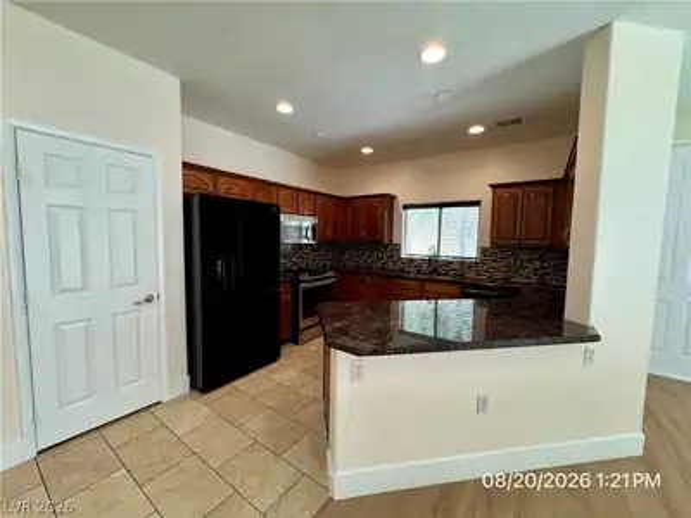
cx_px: 346
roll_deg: -2.1
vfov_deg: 85.7
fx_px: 279
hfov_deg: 102.1
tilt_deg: -5.0
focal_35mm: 14
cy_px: 259
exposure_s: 1/60
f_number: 2.2
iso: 200
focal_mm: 2.22
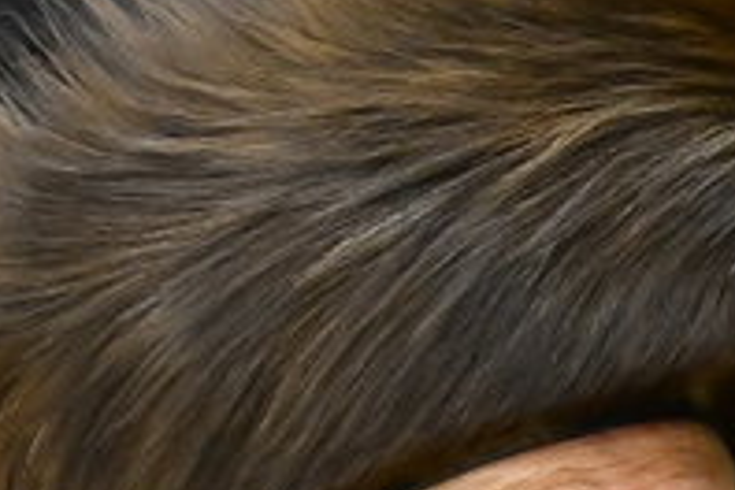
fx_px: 4042
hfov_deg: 9.6
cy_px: 343
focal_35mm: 198
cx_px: 1552
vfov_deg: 6.9
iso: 2000
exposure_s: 1/160
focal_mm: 28
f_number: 5.6
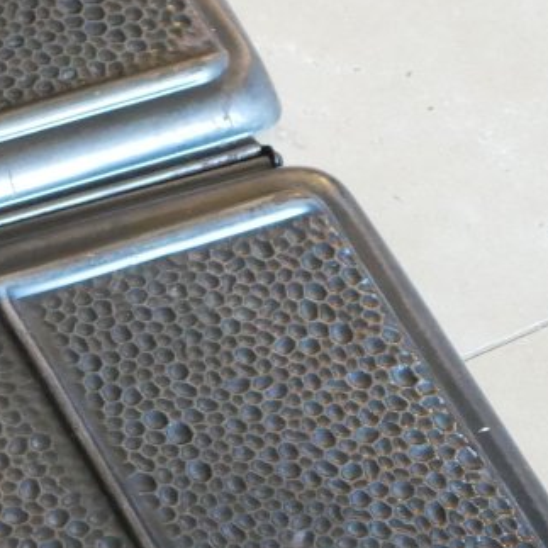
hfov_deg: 8.6
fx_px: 3528
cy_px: 459
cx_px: -417
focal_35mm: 197
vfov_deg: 8.9
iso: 3200
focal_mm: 30
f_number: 3.5
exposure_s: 1/30
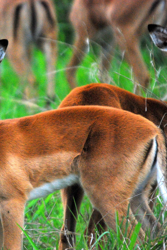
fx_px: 6262
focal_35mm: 900
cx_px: 18
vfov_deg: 2.3
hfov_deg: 1.5
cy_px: 125
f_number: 5.6
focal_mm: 400
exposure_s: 1/1600
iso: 1600
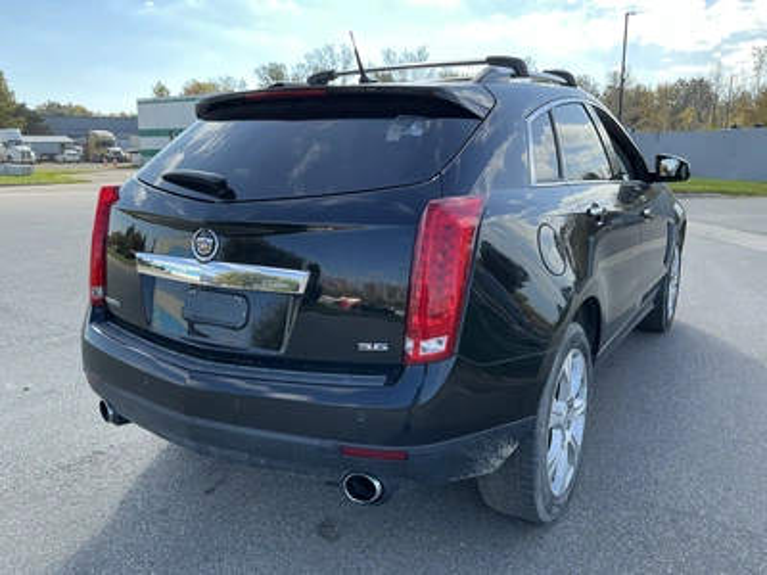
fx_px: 620
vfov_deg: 49.7
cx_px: 384
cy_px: 288
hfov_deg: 63.4
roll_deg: -0.1
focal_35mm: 28
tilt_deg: -9.3
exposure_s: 1/500
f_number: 1.8
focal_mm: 3
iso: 25
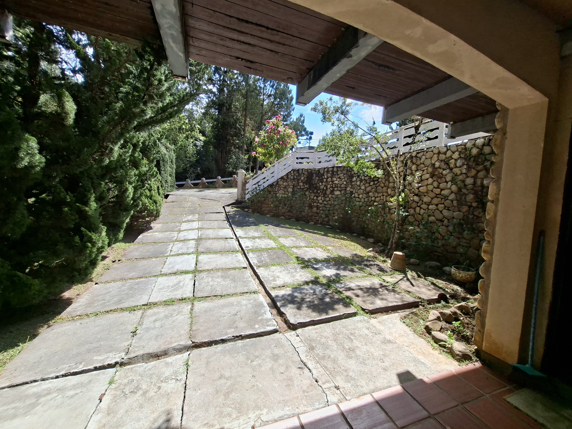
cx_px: 286
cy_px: 214
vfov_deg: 89.9
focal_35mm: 13
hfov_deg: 106.2
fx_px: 215
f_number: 2.2
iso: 40
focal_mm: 1.74
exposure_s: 1/558
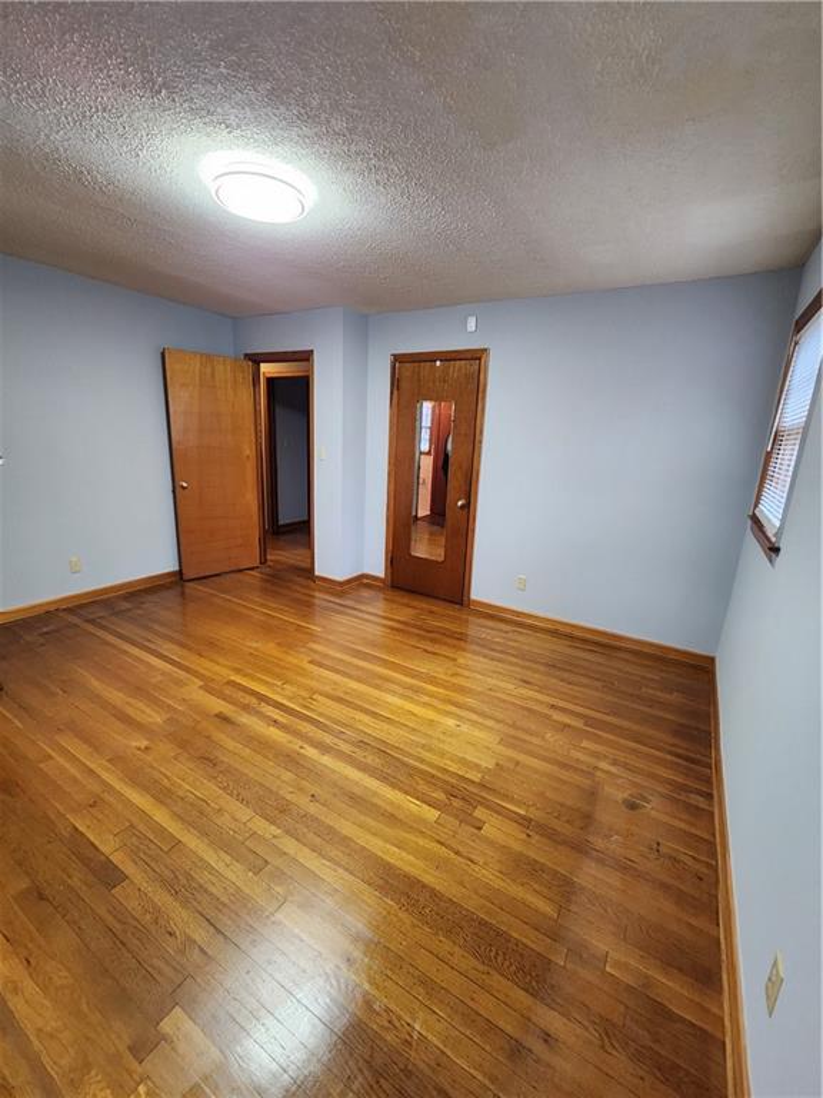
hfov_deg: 89.9
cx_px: 412
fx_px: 412
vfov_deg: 106.2
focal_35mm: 13
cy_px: 549
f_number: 2.2
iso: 400
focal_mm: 2.2
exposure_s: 1/30
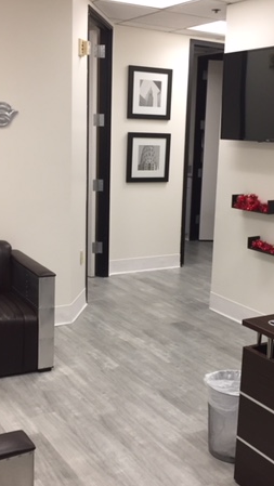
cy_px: 251
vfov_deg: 45.4
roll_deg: -1.6
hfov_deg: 26.6
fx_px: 580
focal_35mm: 45
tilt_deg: -11.0
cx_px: 146
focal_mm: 4.15
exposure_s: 1/30
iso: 50
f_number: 2.2
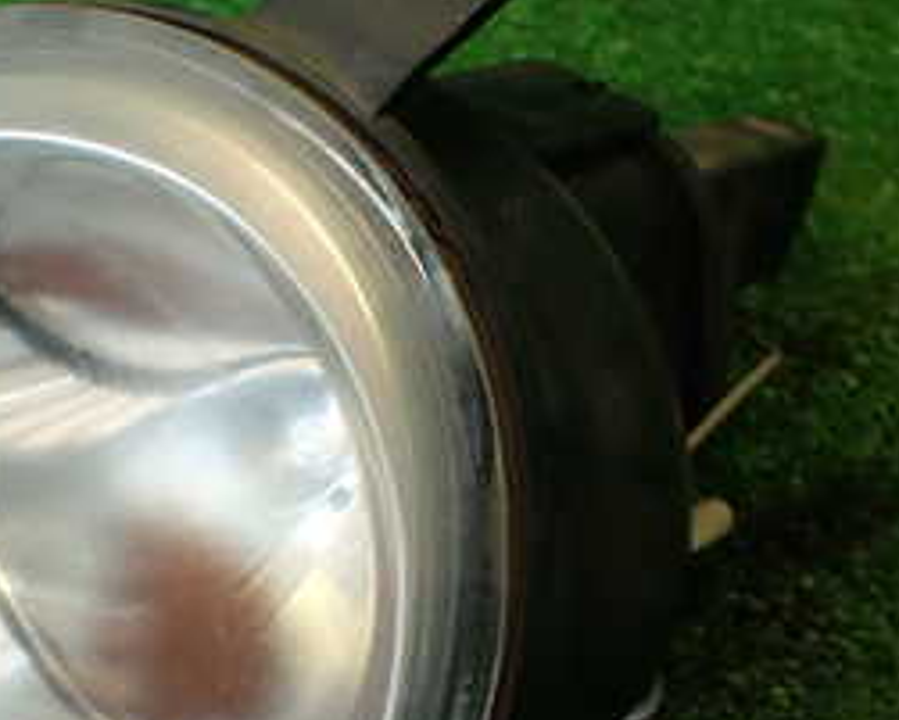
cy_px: 544
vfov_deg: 21.7
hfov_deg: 26.8
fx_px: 1863
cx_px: 226
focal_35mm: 70
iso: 200
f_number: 2.3
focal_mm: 5.4
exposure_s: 1/60
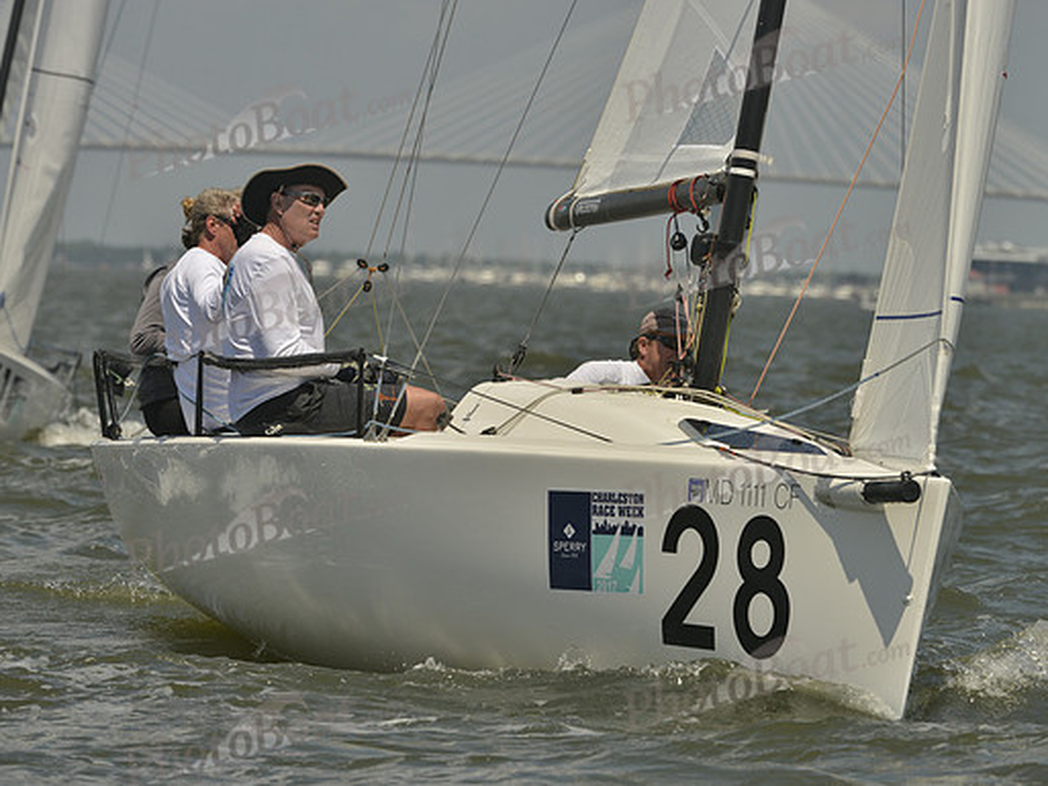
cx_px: 519
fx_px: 10205
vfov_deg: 4.4
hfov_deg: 5.9
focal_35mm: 337
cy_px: 393
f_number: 10
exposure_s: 1/1250
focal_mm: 310
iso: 280
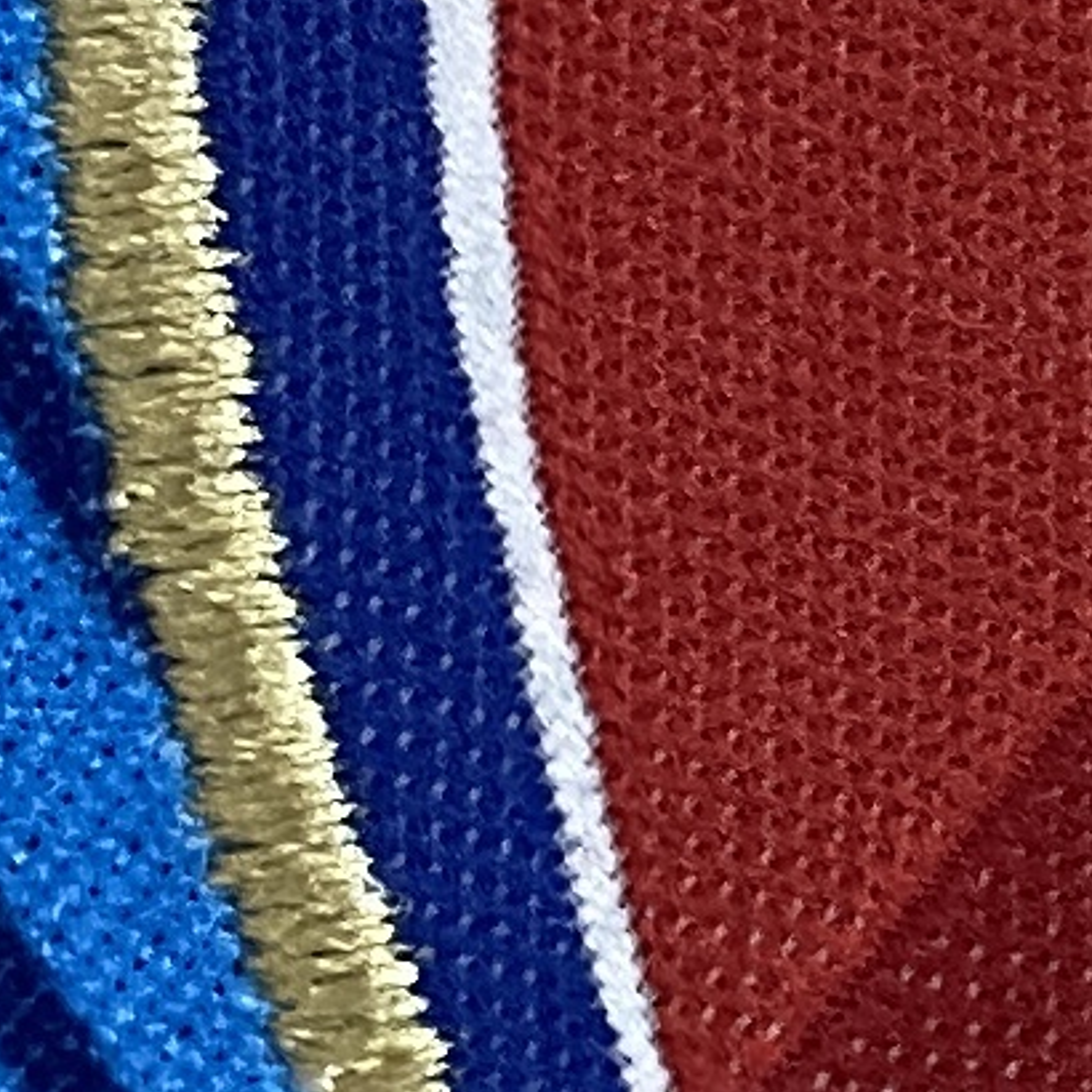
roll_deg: -39.6
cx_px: 2195
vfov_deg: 7.7
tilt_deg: -6.0
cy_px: 133
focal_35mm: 226
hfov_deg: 7.4
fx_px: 8066
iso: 250
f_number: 1.8
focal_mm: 4.25
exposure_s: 1/50
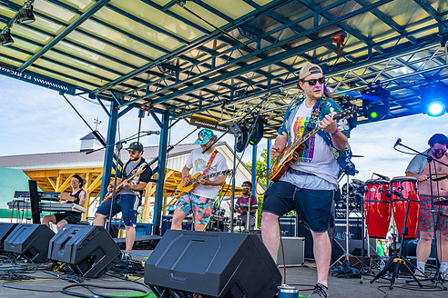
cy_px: 130
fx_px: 411
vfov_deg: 39.9
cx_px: 249
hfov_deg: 57.1
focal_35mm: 33
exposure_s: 1/320
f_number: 5.6
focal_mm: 28
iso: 200
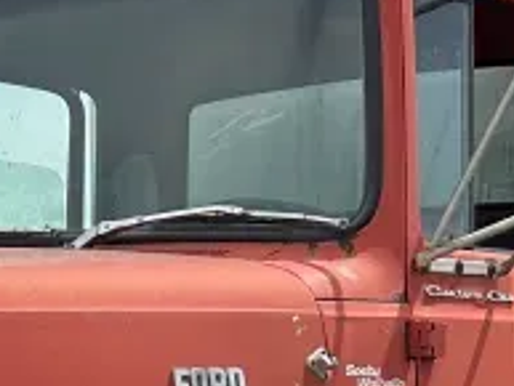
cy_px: 716
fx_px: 1917
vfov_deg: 10.7
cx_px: 240
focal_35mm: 129
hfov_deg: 15.3
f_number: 1.5
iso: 50
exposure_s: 1/2695
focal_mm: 5.7
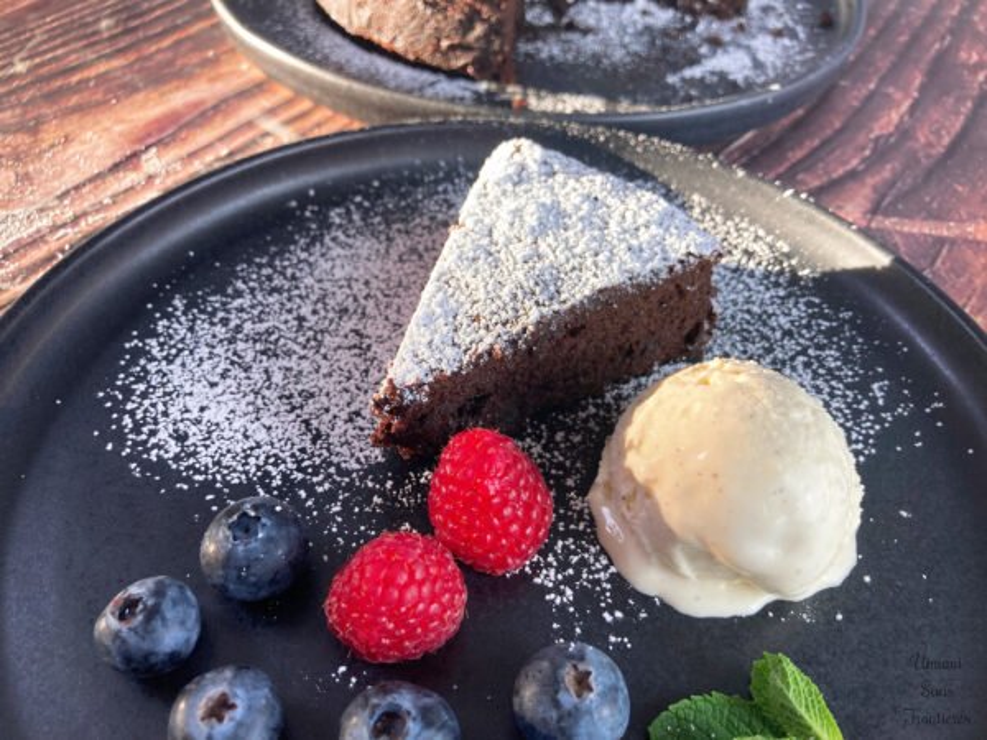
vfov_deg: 49.7
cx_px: 494
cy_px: 370
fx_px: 798
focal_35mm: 28
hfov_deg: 63.4
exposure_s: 1/100
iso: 64
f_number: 1.8
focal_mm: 3.99
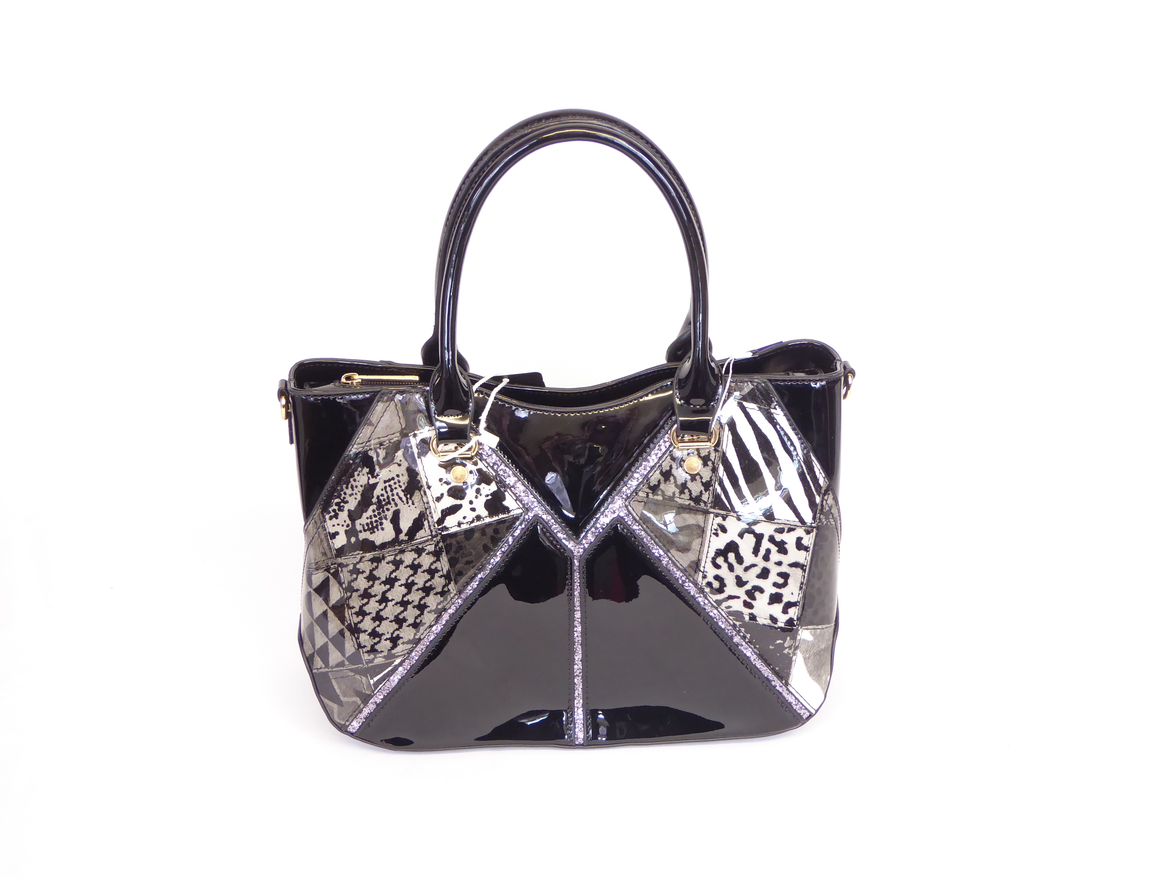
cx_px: 586
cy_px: 439
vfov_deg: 24.4
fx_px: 2030
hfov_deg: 32.2
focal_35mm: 60
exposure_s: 1/25
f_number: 4.2
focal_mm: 10.3
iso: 400
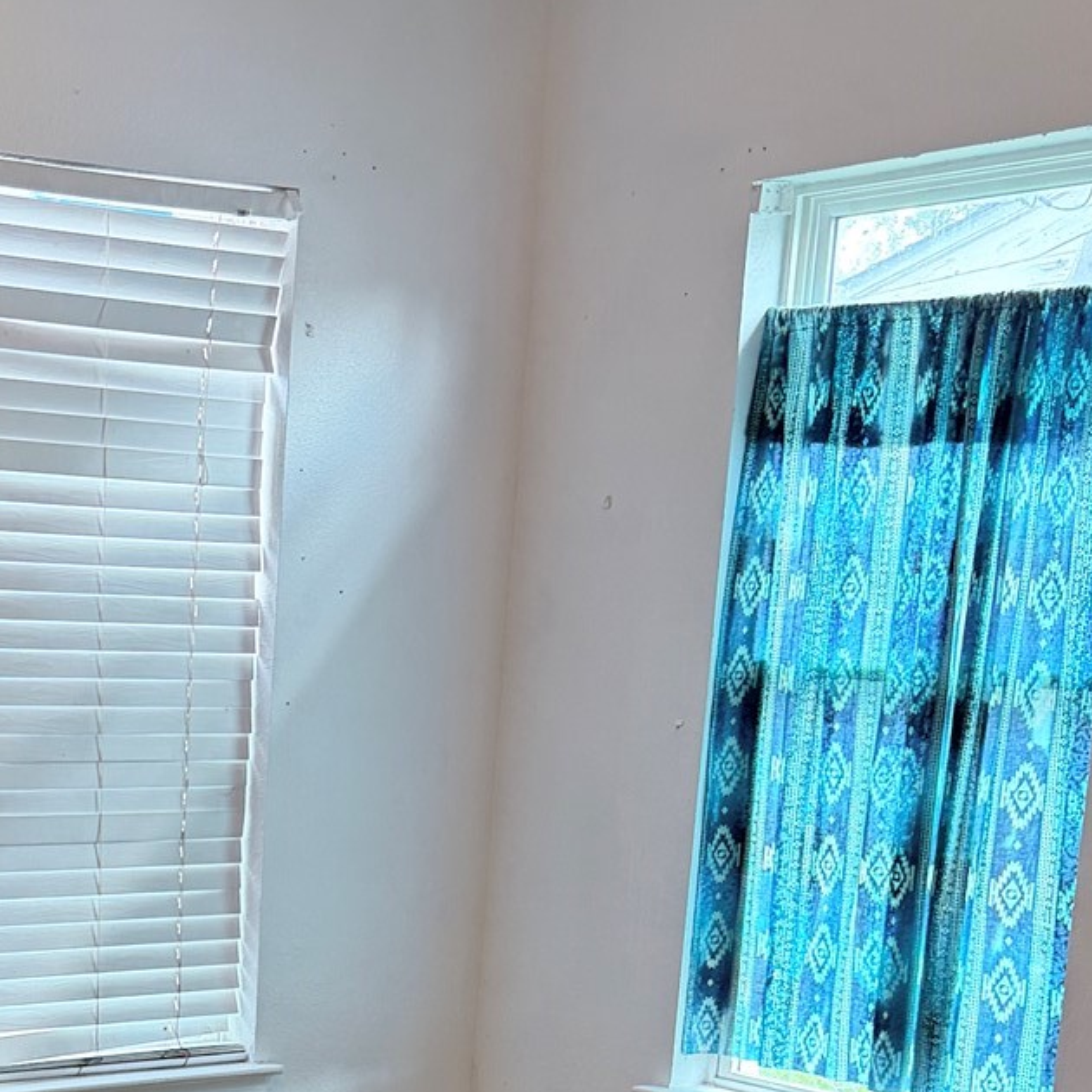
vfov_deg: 23.6
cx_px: -14
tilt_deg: -12.2
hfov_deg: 23.9
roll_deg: -2.5
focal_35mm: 69
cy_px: 1160
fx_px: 2463
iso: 125
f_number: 1.78
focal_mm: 6.76
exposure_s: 1/60
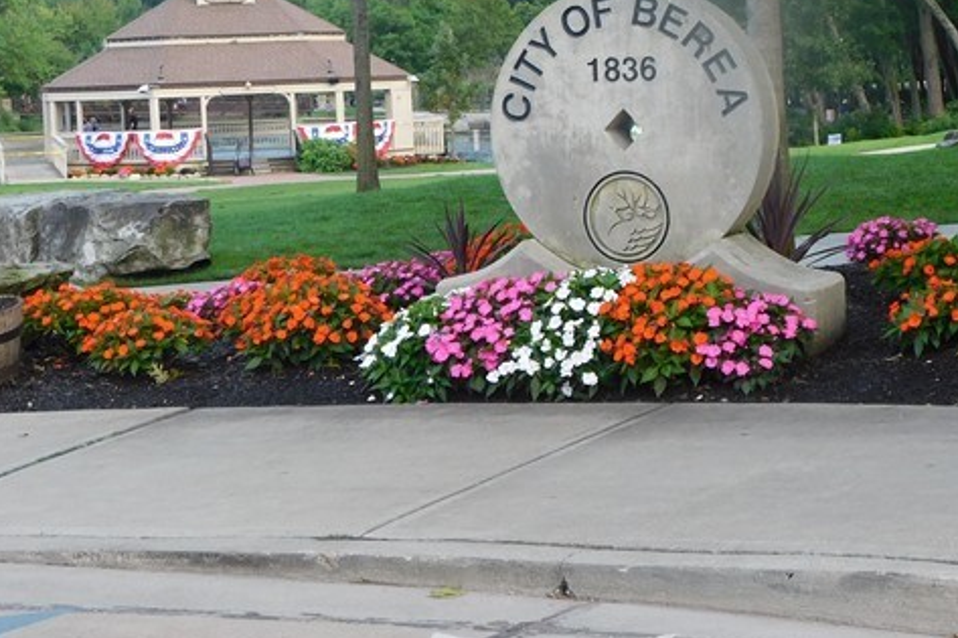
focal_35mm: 83
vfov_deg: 16.4
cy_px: 229
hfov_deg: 24.4
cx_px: 606
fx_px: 2208
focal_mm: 10.4
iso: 125
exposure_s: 1/40
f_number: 4
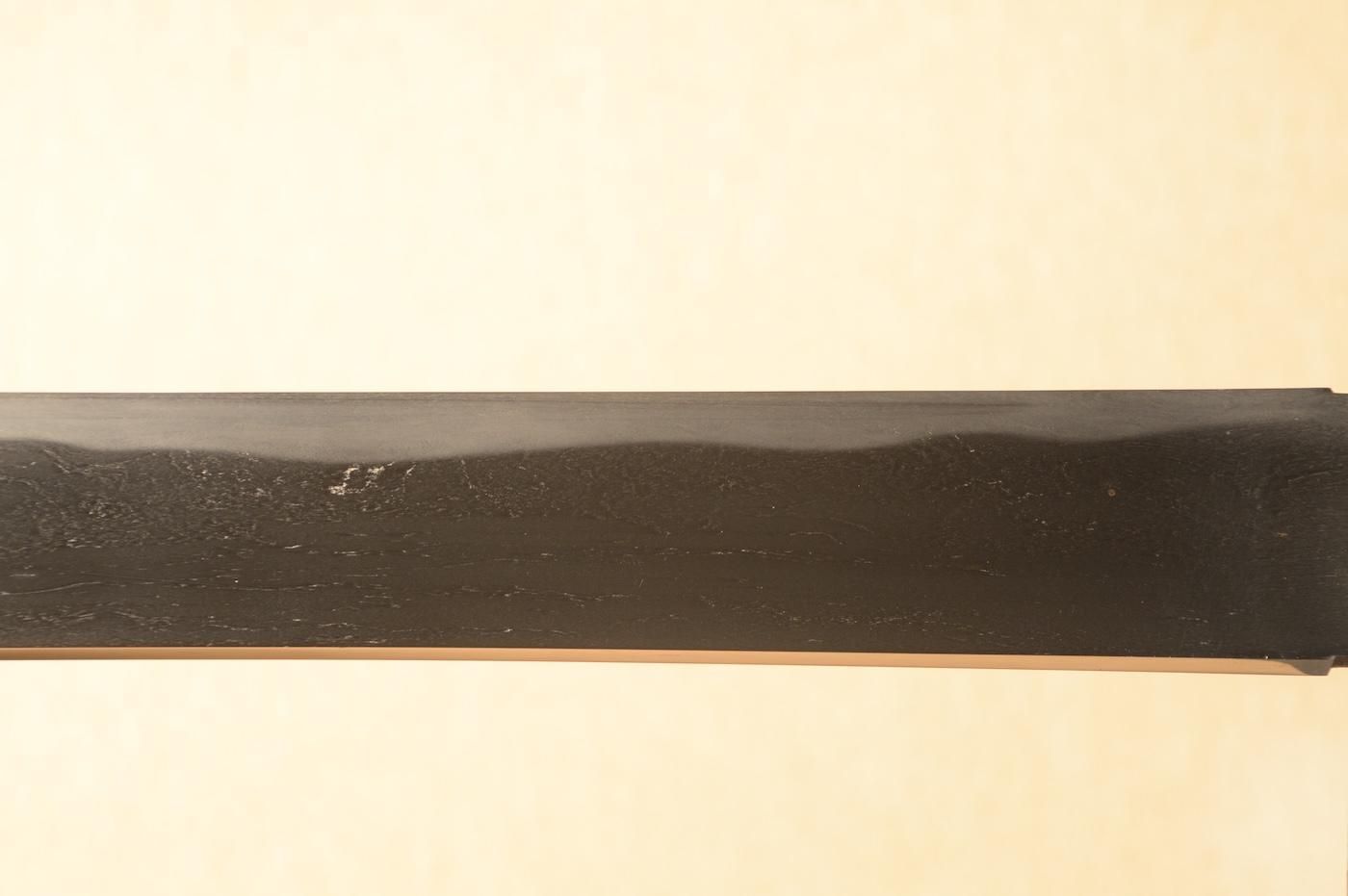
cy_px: 448
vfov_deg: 10.1
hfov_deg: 15.2
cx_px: 674
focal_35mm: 135
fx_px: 5051
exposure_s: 1/1.6
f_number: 11
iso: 400
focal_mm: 90
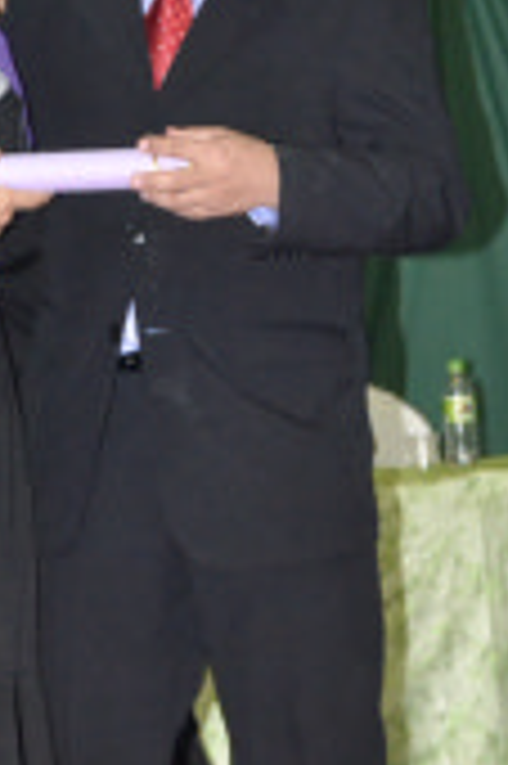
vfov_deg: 13.3
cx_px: 43
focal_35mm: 154
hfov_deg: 8.8
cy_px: 243
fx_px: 3276
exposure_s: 1/60
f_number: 4.2
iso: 3200
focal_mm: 35
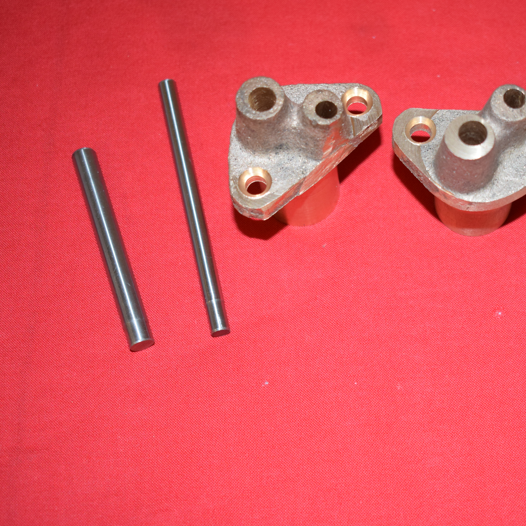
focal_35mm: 62
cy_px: 265
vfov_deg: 27.7
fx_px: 1066
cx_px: 387
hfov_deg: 27.4
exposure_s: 1/200
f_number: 5
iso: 1250
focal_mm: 32
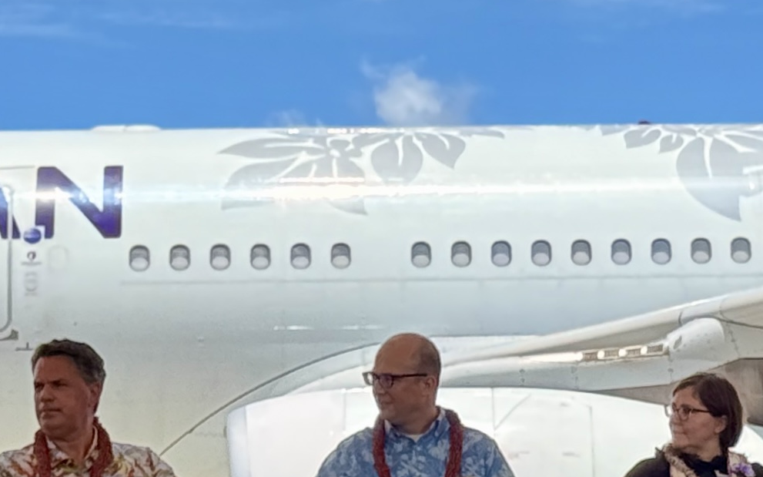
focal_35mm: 198
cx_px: 530
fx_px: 4117
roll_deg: -1.0
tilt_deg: +3.6
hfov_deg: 10.6
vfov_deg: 6.6
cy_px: 390
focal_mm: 6.76
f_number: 1.78
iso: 100
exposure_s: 1/2208
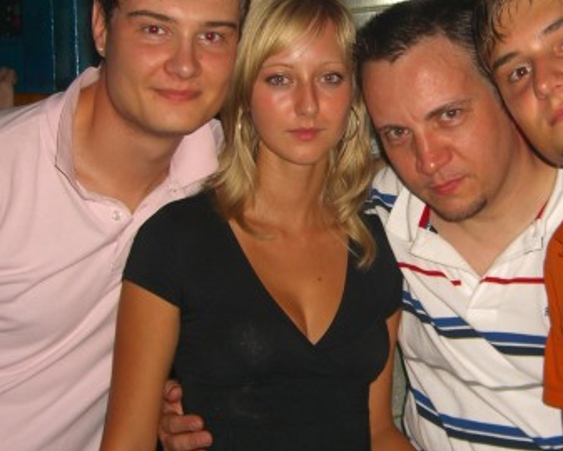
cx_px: 381
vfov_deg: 23.1
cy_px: 195
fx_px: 1100
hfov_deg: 28.5
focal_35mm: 66
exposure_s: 1/60
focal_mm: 7.9
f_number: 2.8
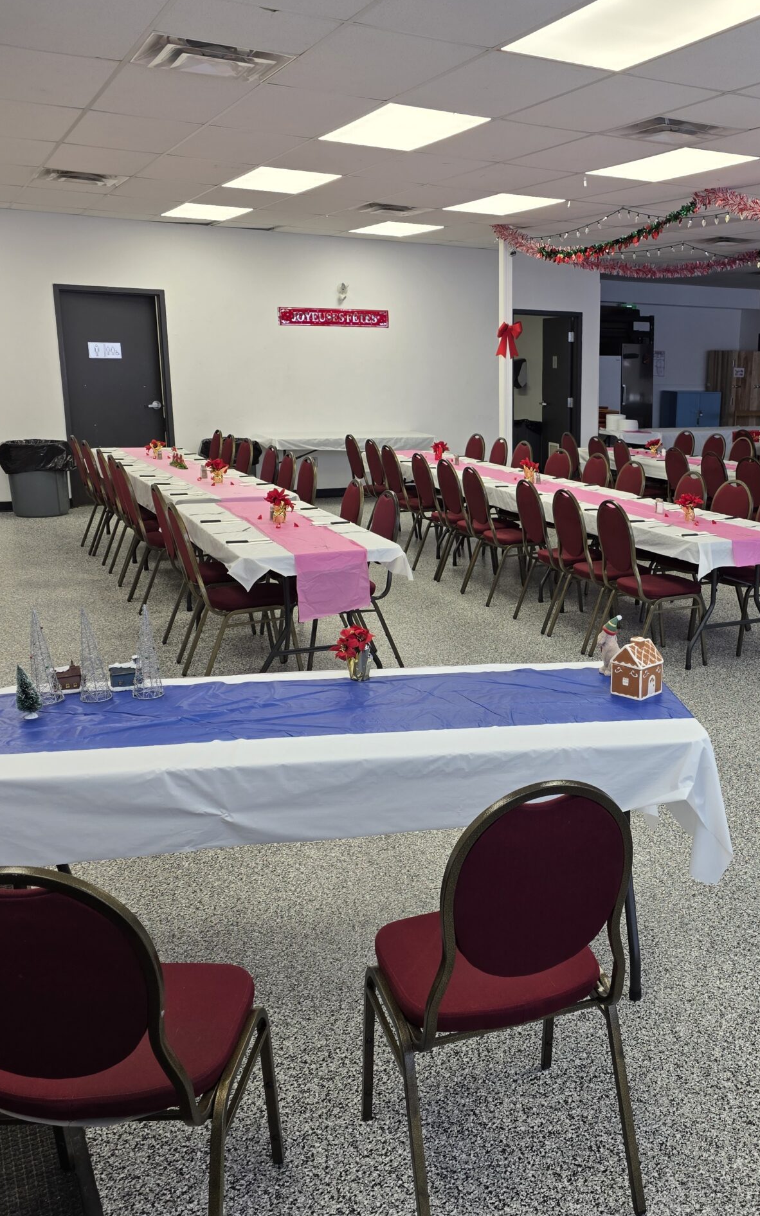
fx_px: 1094
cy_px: 600
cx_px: 592
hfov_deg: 37.2
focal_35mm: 33
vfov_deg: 58.1
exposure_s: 1/120
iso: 50
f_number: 1.7
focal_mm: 6.3
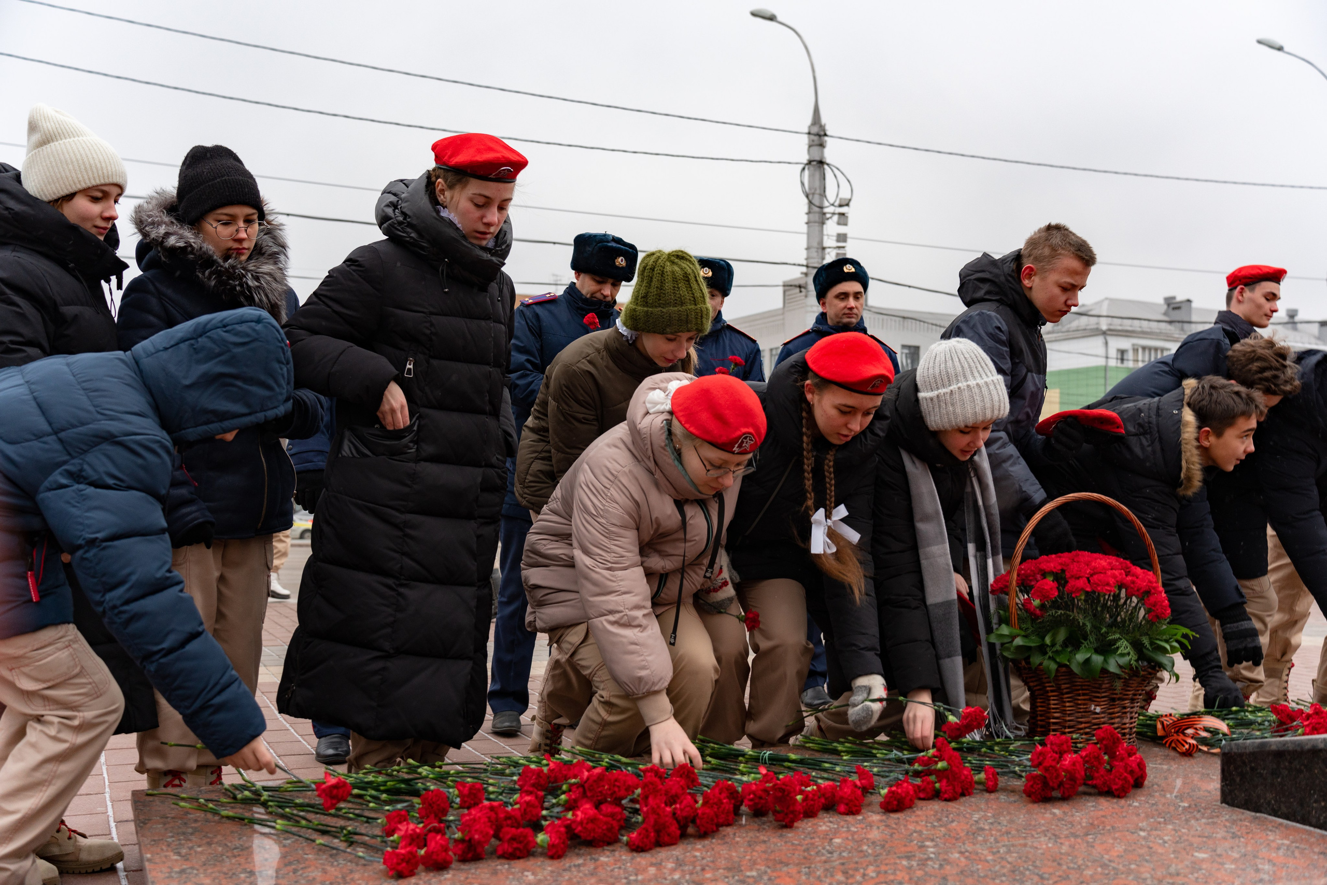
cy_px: 442
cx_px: 664
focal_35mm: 34
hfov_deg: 55.8
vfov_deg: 38.9
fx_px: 1253
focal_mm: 34
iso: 500
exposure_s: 1/200
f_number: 3.5
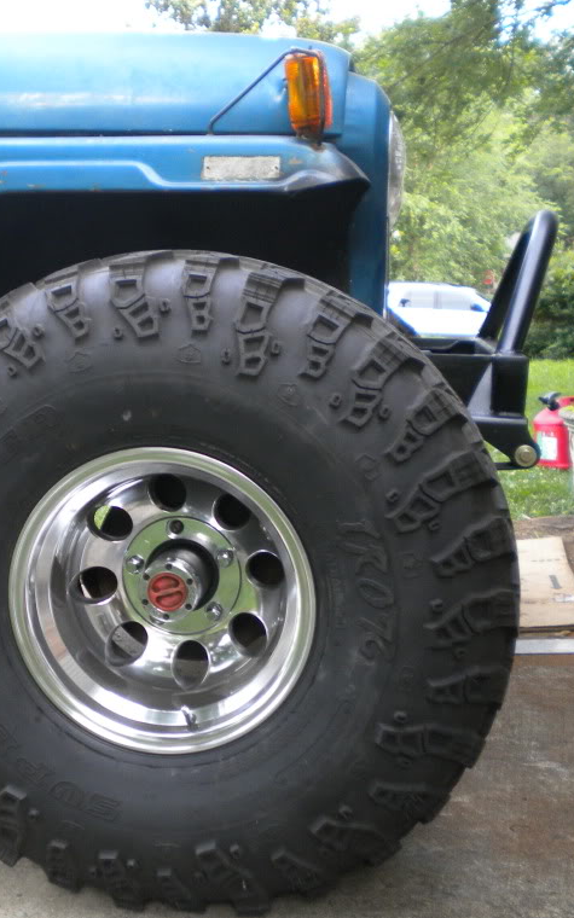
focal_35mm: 50
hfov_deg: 25.5
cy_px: 463
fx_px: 1251
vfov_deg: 40.3
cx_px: 143
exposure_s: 1/67
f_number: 3.1
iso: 186
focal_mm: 6.3
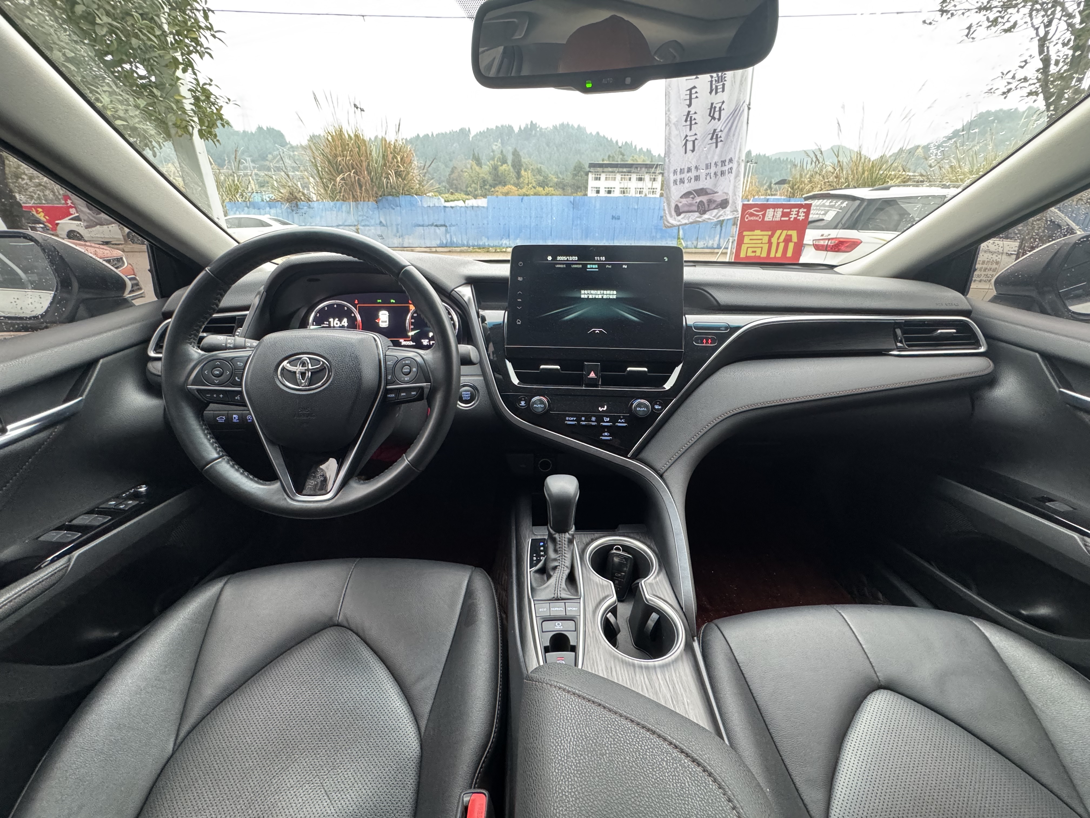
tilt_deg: -24.0
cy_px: 409
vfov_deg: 85.7
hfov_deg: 102.1
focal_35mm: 14
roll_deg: -0.9
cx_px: 545
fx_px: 441
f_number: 2.2
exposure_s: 1/60
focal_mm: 2.22
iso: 640
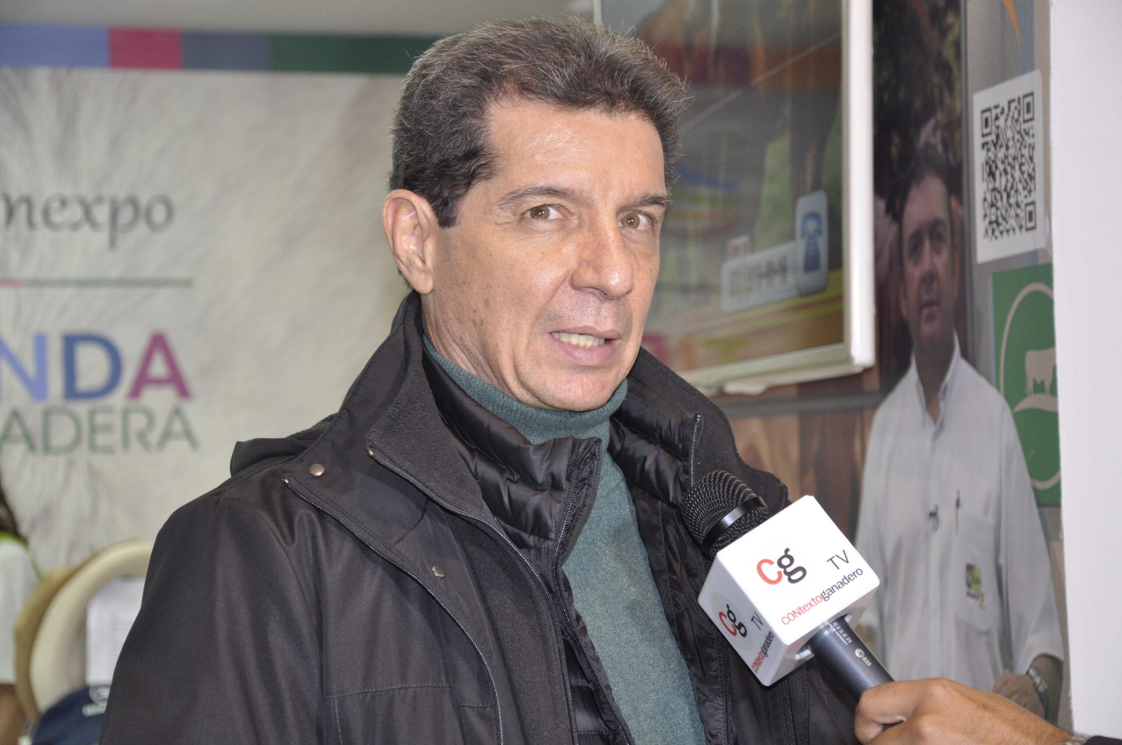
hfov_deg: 20.6
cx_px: 561
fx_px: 3082
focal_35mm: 99
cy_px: 372
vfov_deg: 13.8
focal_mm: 66
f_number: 5.3
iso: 640
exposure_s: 1/60
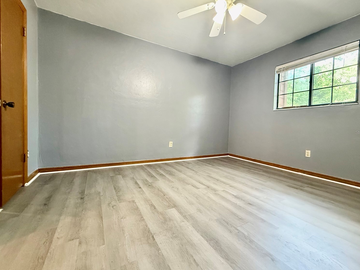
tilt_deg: -2.0
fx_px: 156
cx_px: 185
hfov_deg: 98.1
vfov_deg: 81.7
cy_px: 132
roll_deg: -2.9
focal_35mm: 15
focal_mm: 2.22
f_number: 2.2
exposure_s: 1/60
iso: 640
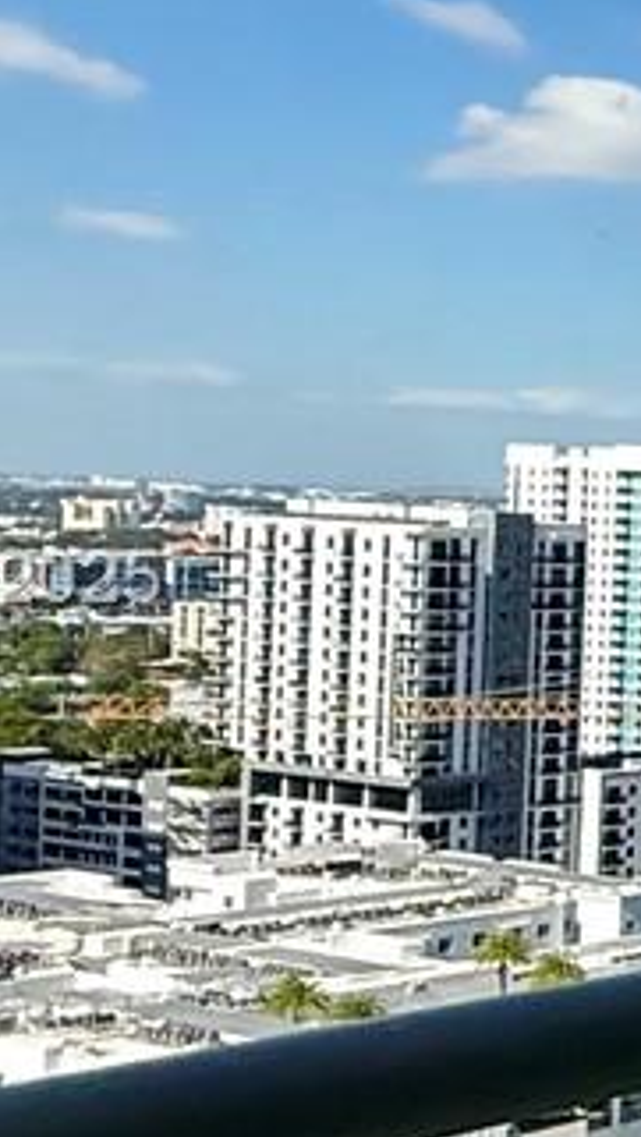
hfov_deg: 11.0
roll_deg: -3.2
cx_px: 1863
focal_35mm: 76
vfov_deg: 27.9
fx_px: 2292
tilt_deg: -0.6
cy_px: 584
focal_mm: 2.22
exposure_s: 1/2976
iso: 50
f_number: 2.2
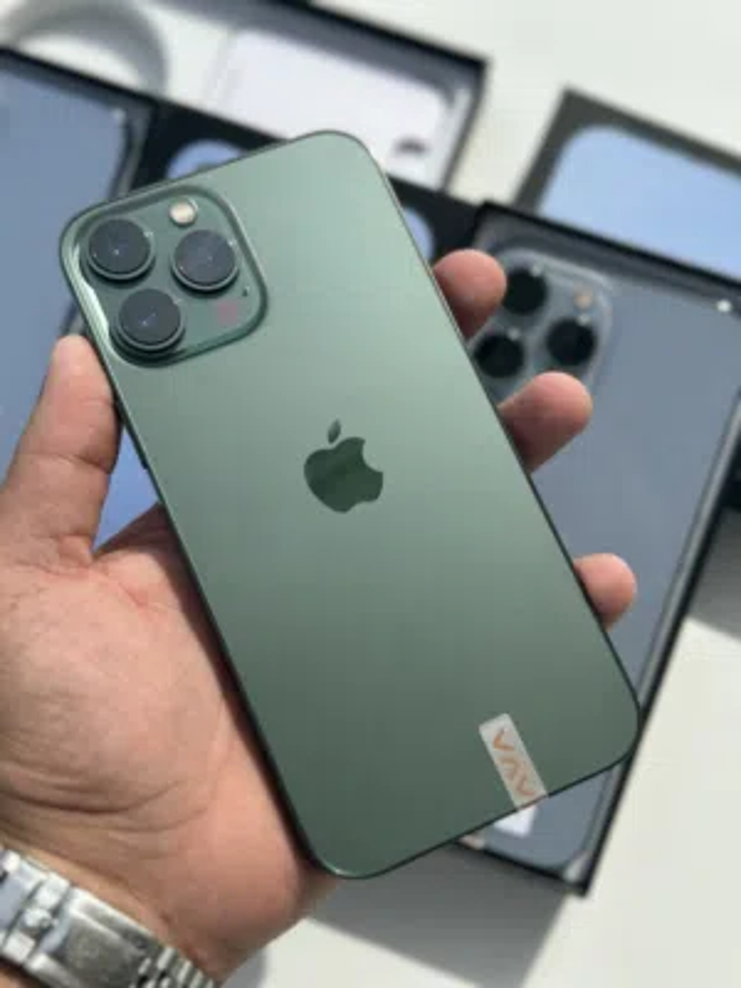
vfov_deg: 39.7
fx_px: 1370
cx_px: 370
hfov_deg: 30.3
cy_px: 494
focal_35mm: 48
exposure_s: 1/5882
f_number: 1.78
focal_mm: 6.86
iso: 80
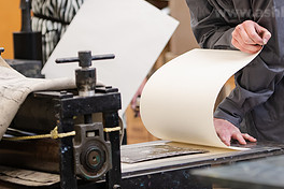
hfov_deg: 10.2
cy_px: 35
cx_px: 166
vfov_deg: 6.8
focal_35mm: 202
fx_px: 1593
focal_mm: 92
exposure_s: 1/200
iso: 640
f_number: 3.2
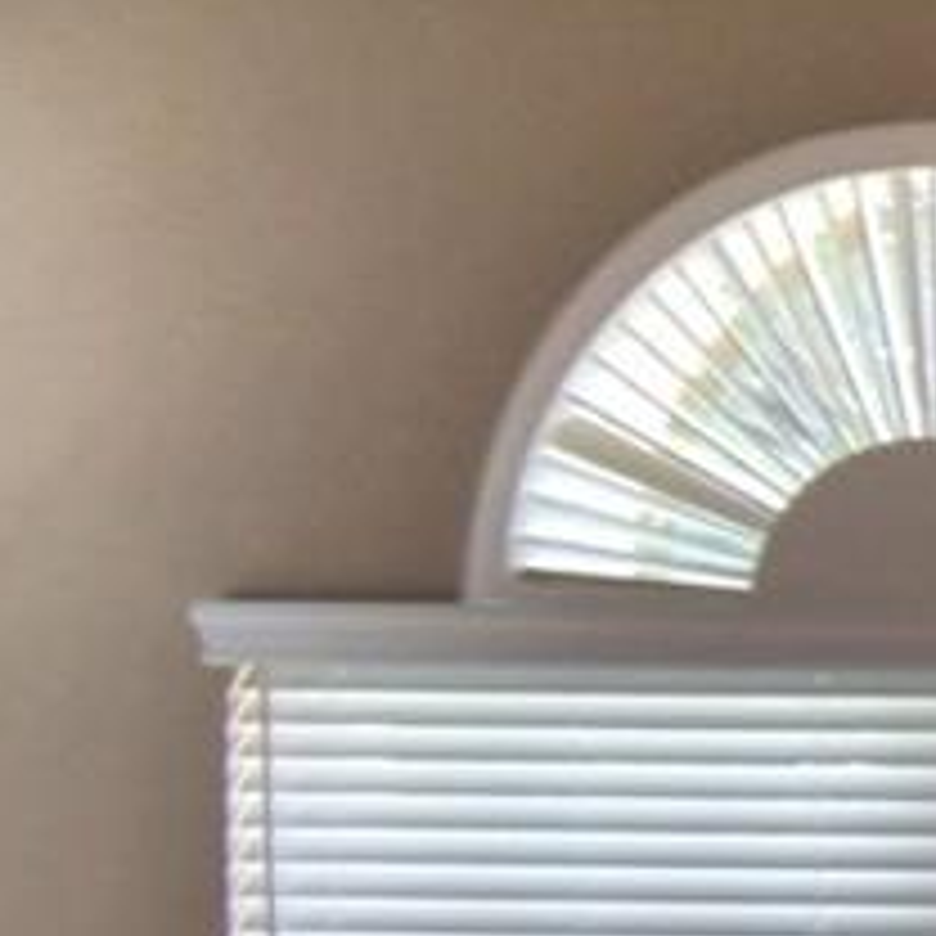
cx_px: 3406
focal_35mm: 98
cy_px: 693
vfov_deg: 17.6
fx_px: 2998
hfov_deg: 9.2
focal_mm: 10
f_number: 4.5
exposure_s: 1/30
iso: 250
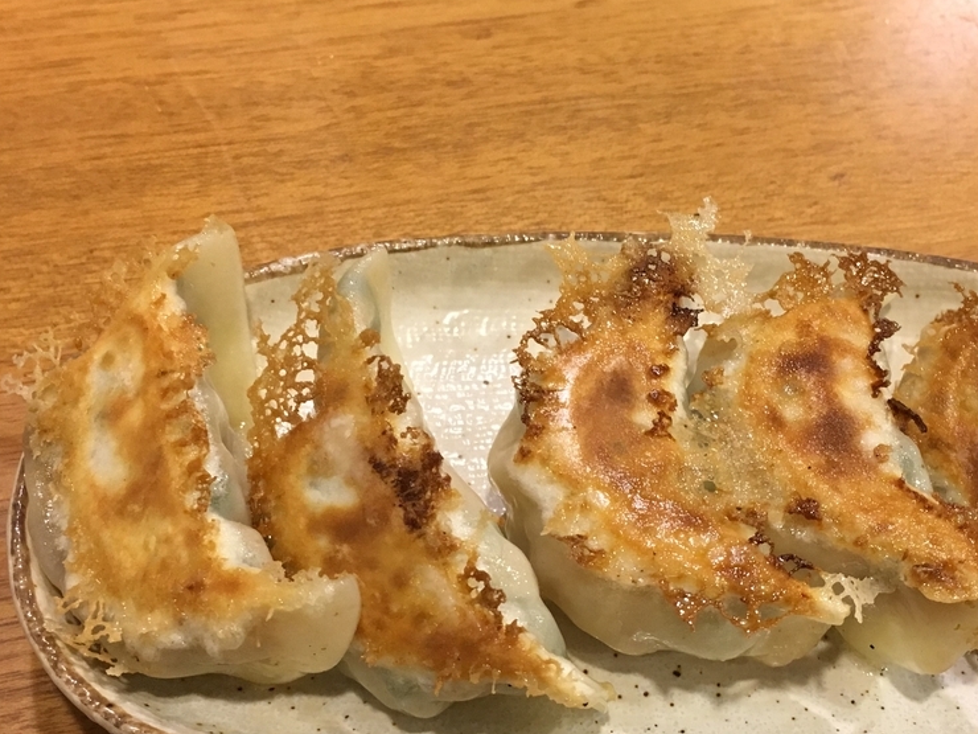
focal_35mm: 47
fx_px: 1328
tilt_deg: -57.1
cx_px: 578
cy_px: 533
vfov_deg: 30.5
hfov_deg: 40.3
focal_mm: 4.15
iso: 125
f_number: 2.2
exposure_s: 1/30
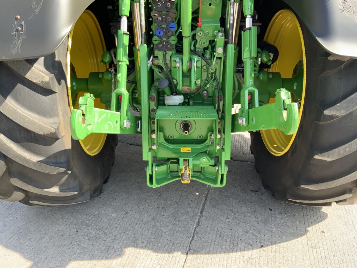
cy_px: 134
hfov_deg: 61.7
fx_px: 299
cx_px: 178
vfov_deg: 48.2
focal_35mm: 29
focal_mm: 3
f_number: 1.8
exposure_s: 1/153
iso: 16
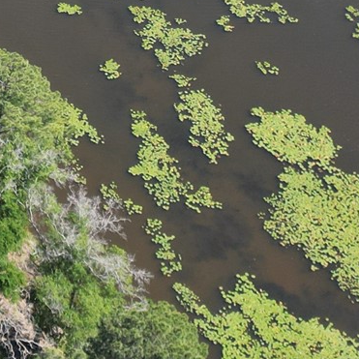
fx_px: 1373
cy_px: -337
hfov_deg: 13.0
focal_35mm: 117
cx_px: -344
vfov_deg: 13.1
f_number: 1.7
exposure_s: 1/1250
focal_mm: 6.72
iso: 120
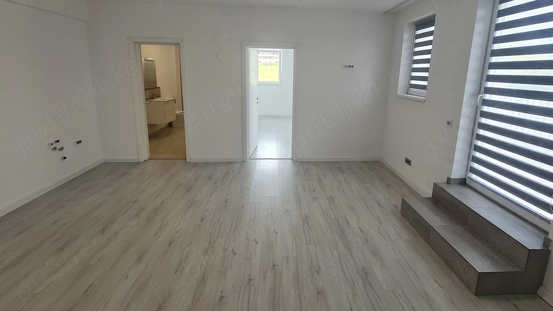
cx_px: 282
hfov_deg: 103.0
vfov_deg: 69.4
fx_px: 220
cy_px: 116
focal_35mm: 15
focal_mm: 2.2
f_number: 2.2
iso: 80
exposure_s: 1/100
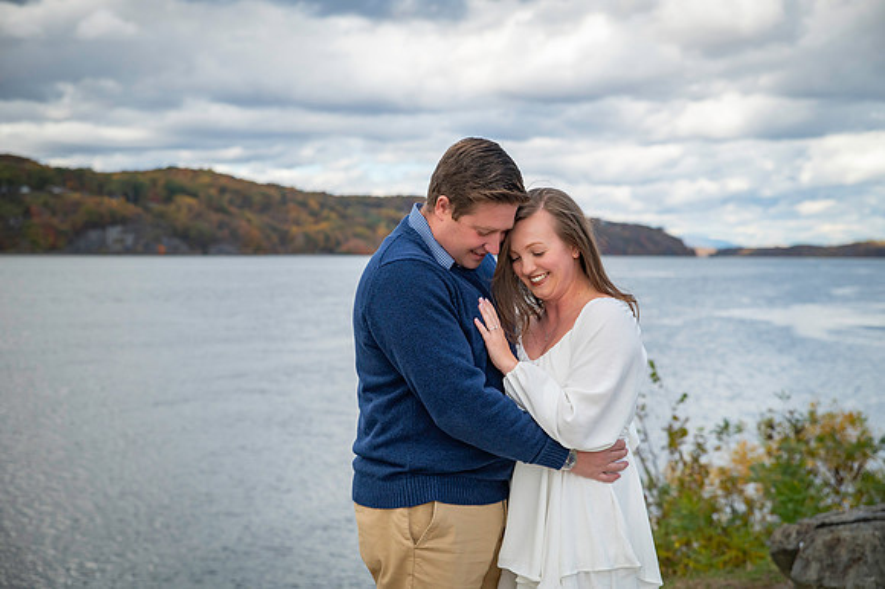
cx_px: 442
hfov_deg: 34.1
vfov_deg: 23.1
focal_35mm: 59
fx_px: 1443
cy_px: 294
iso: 1250
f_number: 3.5
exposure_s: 1/8000
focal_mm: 58
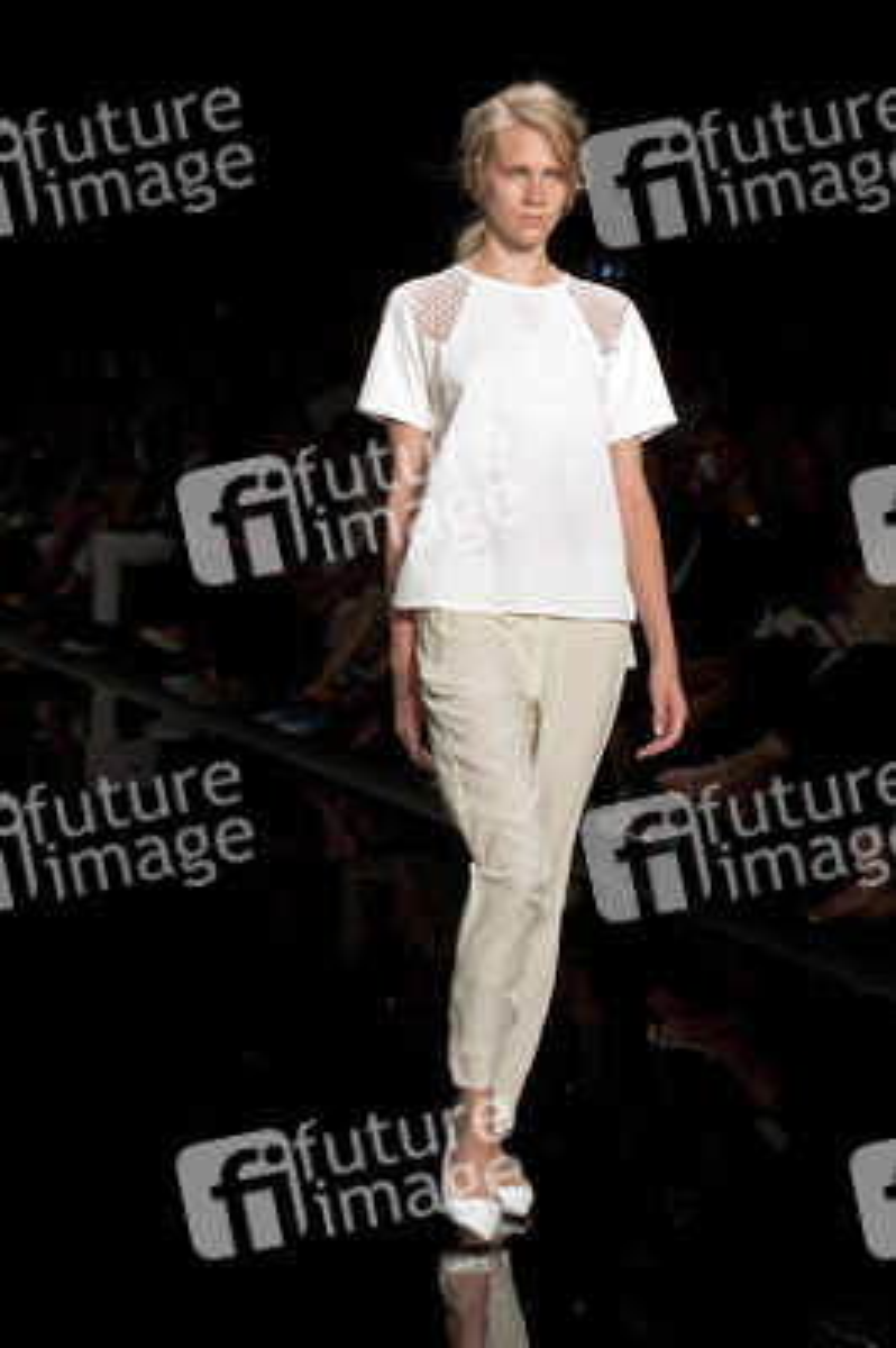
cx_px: 448
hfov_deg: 13.7
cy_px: 674
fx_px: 3740
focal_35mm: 100
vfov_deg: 20.4
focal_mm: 100
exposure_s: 1/200
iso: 1600
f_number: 6.3
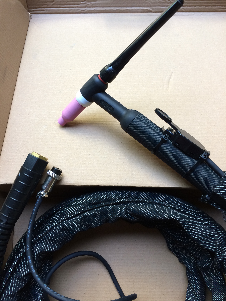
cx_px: 113
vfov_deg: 61.7
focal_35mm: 29
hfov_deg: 48.2
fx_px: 252
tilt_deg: -81.2
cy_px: 150
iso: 40
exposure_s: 1/33
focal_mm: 4.15
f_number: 2.2
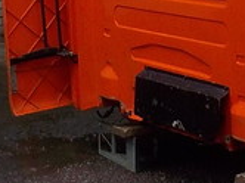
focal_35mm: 116
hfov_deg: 16.3
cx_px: 300
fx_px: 820
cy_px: -102
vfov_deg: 12.1
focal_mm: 4.1
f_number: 3.3
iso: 200
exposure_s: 1/30
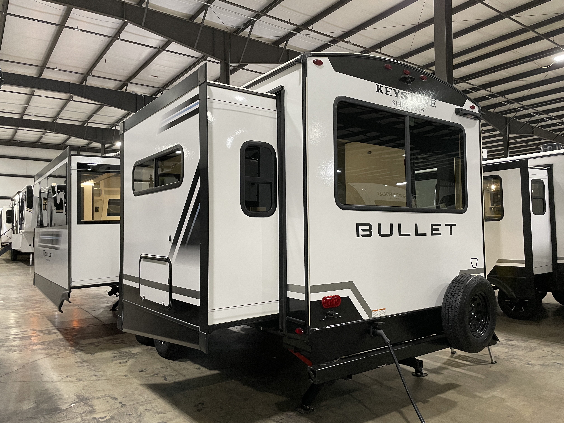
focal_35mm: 26
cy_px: 212
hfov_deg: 67.3
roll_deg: +0.1
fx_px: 424
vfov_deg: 53.1
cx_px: 282
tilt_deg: +5.1
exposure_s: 1/60
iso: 320
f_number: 1.6
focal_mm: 4.2
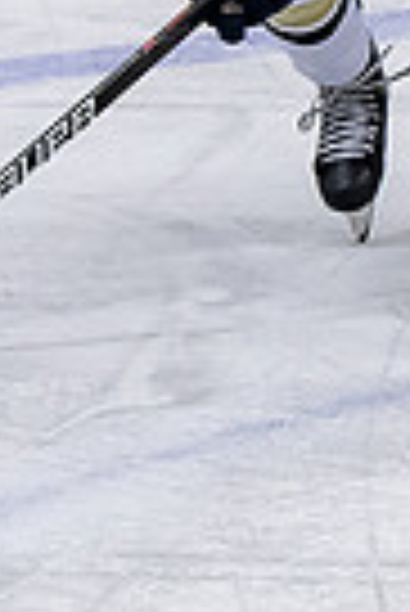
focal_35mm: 867
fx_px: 14773
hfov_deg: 1.6
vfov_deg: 2.4
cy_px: -306
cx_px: 465
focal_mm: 82
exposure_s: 1/800
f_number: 3.5
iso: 1250
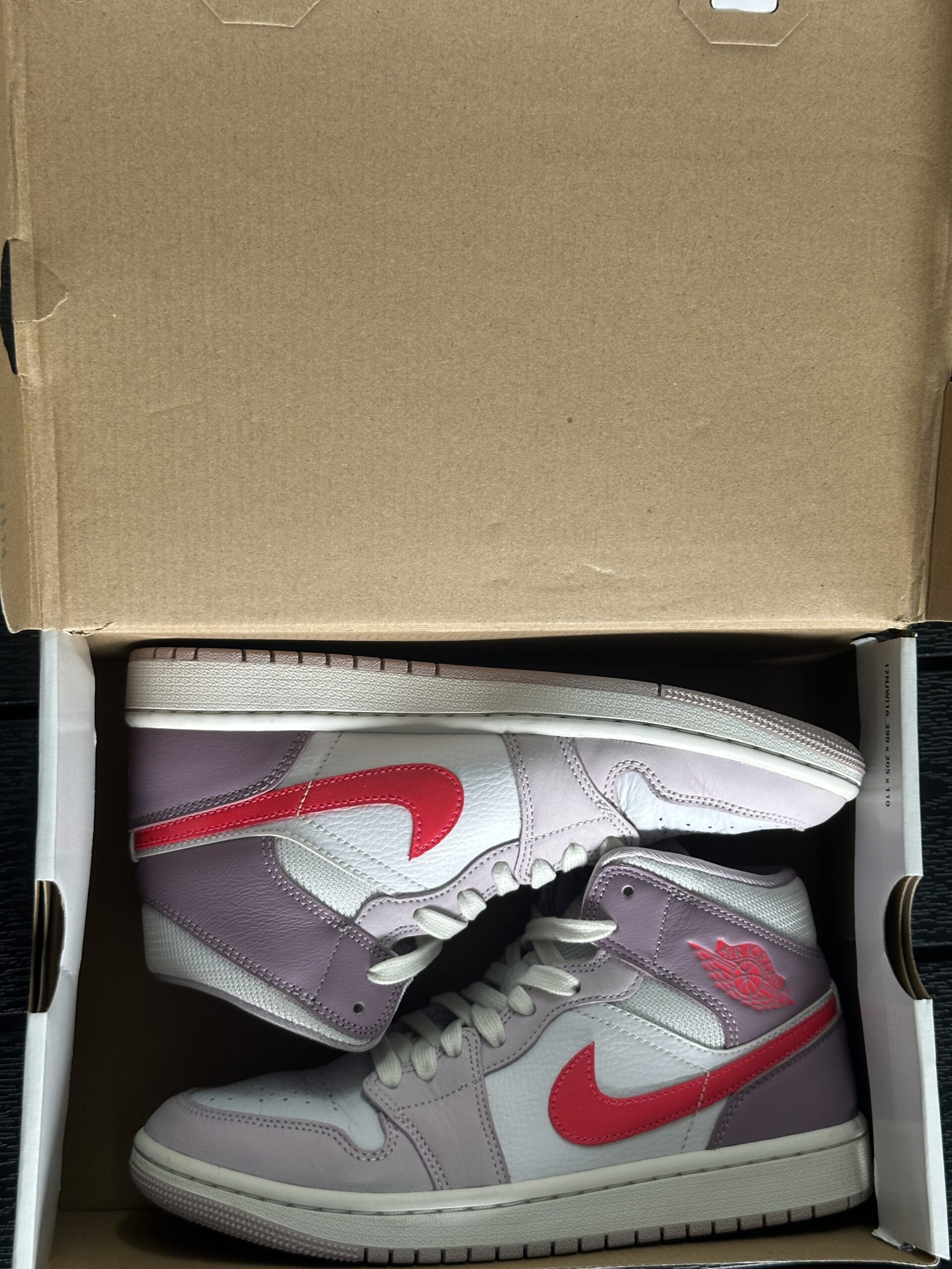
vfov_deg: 39.7
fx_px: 1760
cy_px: 634
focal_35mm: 48
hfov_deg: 30.3
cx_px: 476
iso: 125
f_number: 1.78
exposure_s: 1/50
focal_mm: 6.86
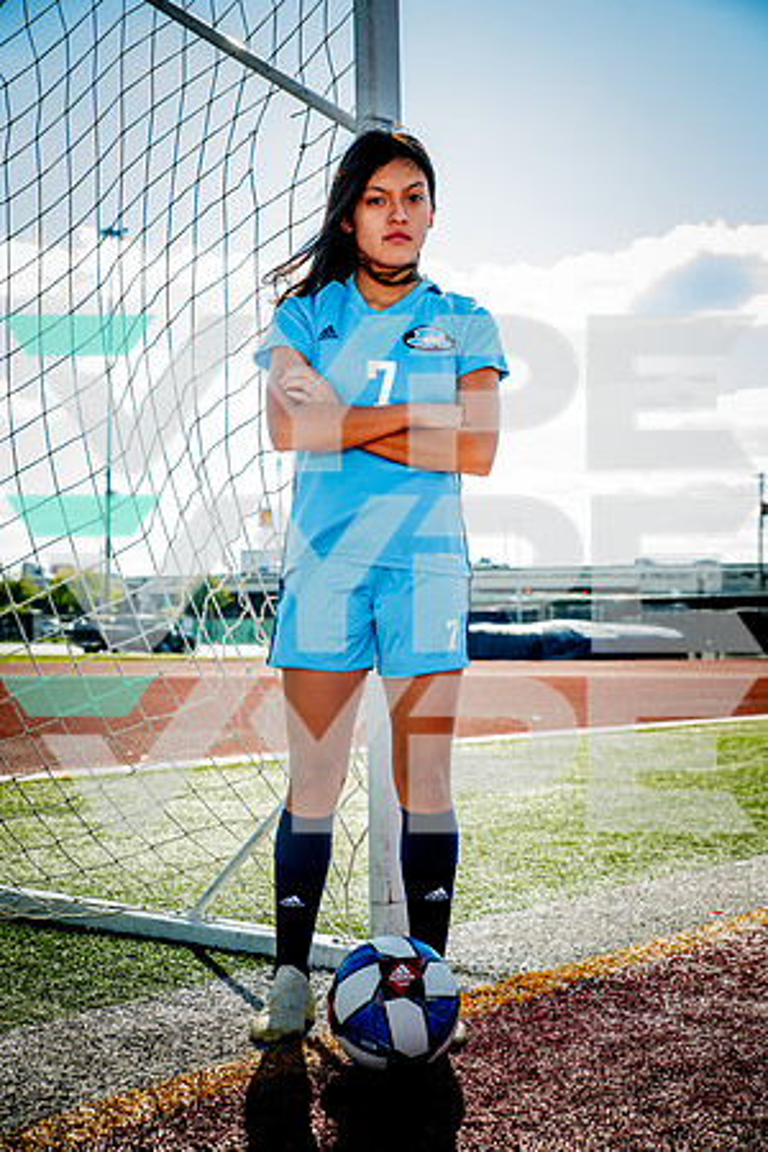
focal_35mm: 55
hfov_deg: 24.6
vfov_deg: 36.2
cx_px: 384
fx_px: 1760
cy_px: 576
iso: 125
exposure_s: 1/320
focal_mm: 55
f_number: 5.6
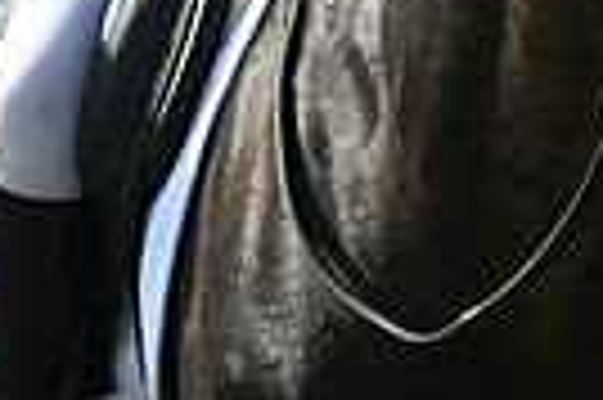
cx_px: 954
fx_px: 7980
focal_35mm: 477
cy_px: -420
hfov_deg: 4.3
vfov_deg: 2.9
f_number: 5
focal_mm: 110
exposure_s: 1/1250
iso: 280
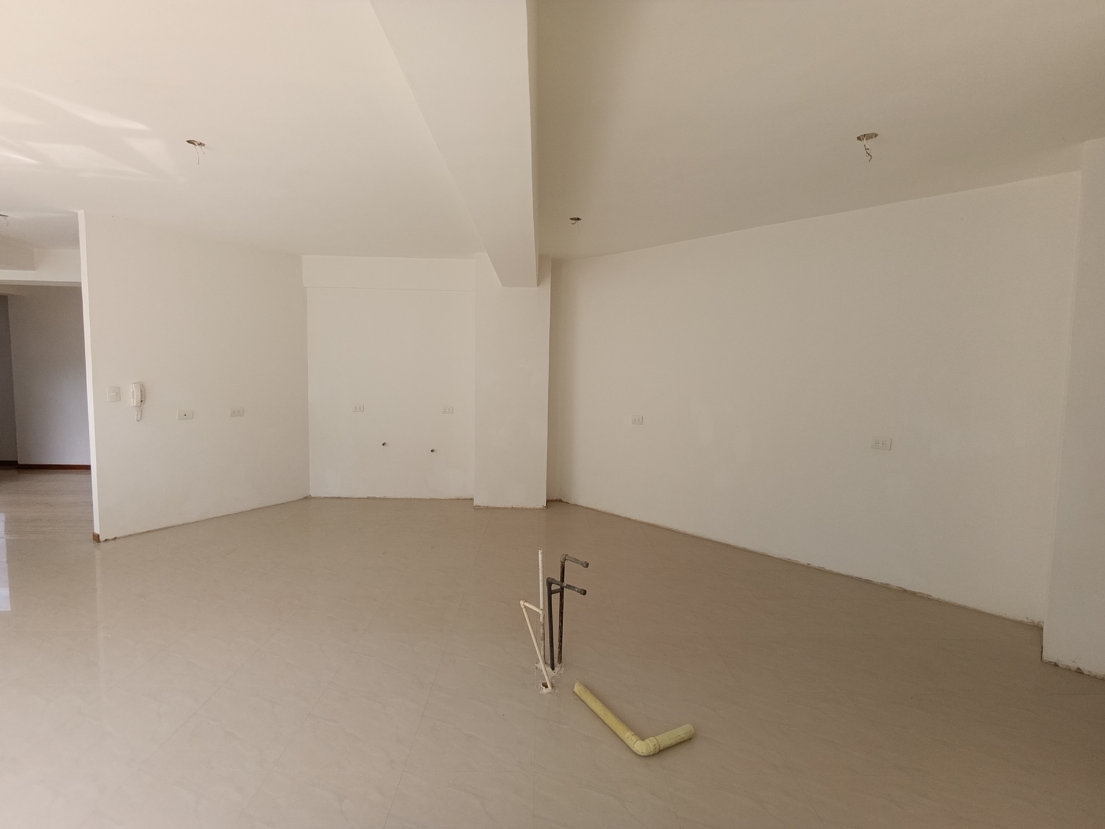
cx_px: 552
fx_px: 511
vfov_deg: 78.1
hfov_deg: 94.5
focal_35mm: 16
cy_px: 414
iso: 50
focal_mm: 1.65
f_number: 2.2
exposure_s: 1/100
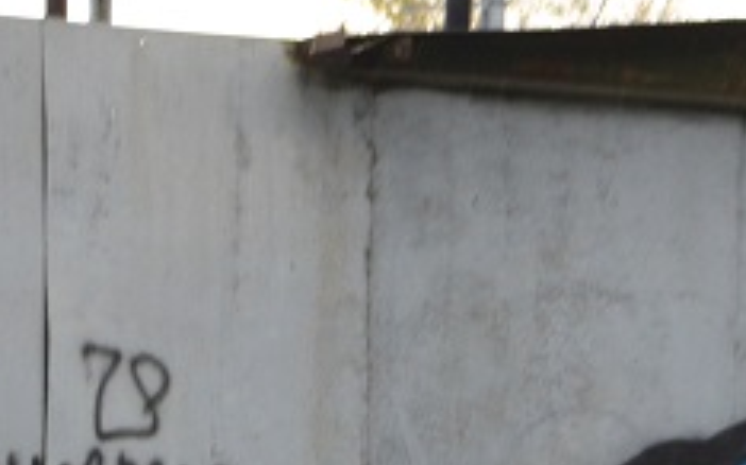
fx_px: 6056
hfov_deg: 6.7
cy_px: 1051
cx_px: -985
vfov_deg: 4.3
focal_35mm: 298
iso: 320
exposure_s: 1/125
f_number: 5.6
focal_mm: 38
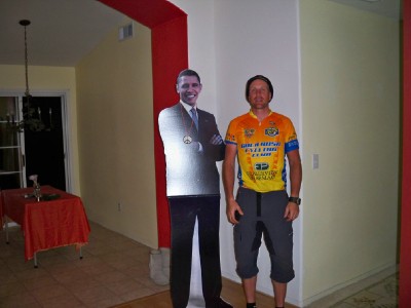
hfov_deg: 52.6
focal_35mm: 35
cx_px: 206
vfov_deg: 40.7
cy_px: 154
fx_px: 416
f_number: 3.1
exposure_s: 1/60
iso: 200
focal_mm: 6.3
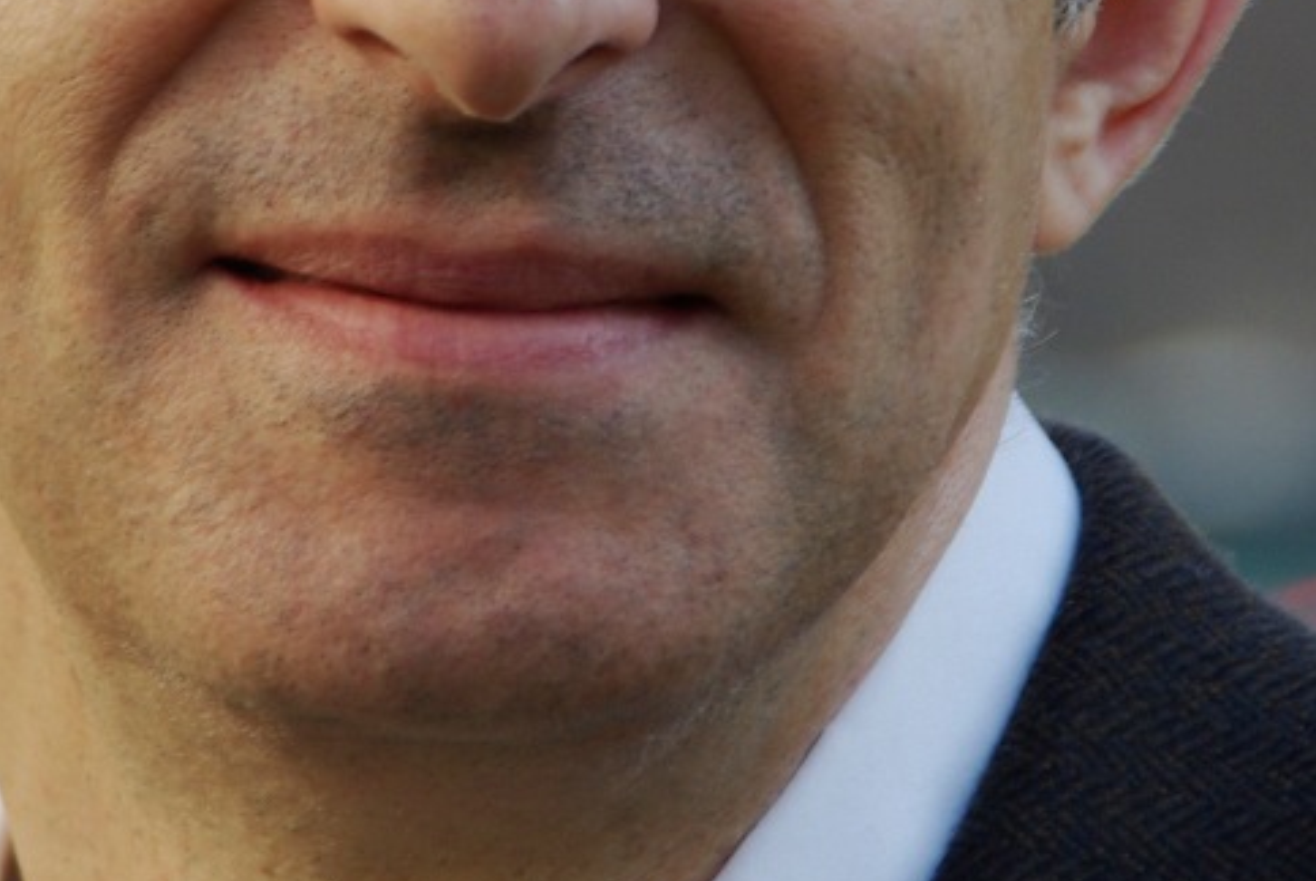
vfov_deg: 1.5
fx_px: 32866
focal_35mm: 898
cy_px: 33
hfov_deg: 2.3
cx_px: 527
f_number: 6.2
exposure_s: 1/180
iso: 100
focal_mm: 170
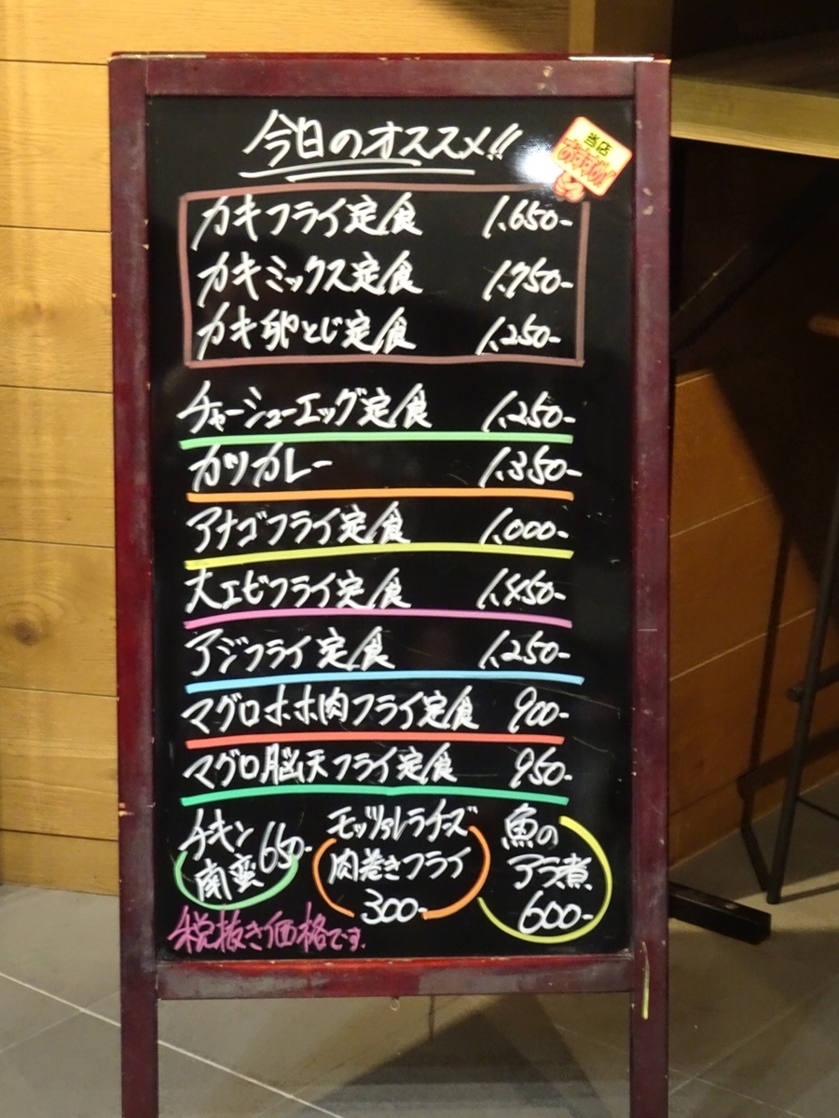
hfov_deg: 18.4
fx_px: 2585
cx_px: 420
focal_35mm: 80
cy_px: 559
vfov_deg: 24.4
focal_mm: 13.69
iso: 800
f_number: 5
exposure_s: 1/8
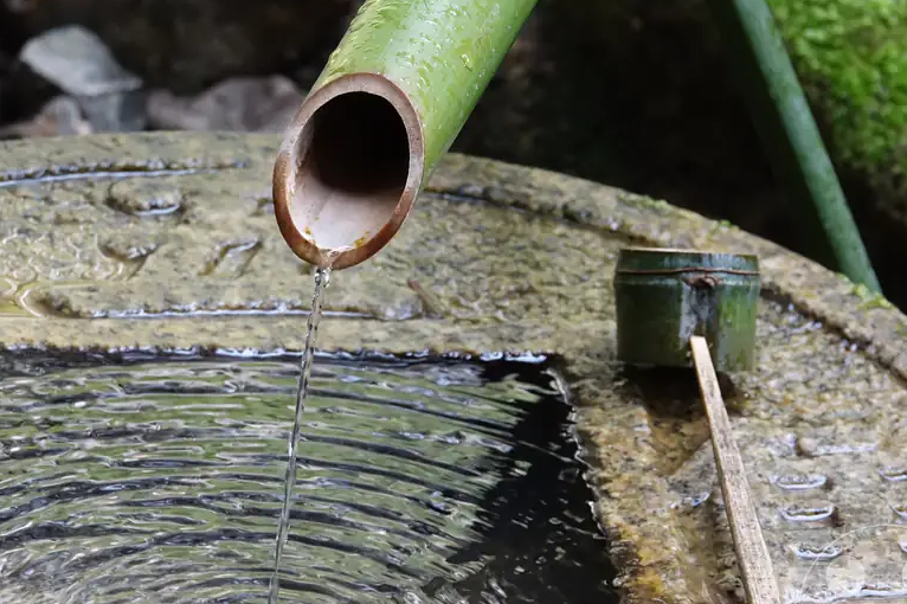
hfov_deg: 5.5
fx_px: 9393
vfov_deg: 3.7
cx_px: 277
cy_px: 233
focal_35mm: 373
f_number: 4
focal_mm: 87.11
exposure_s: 1/250
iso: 1000
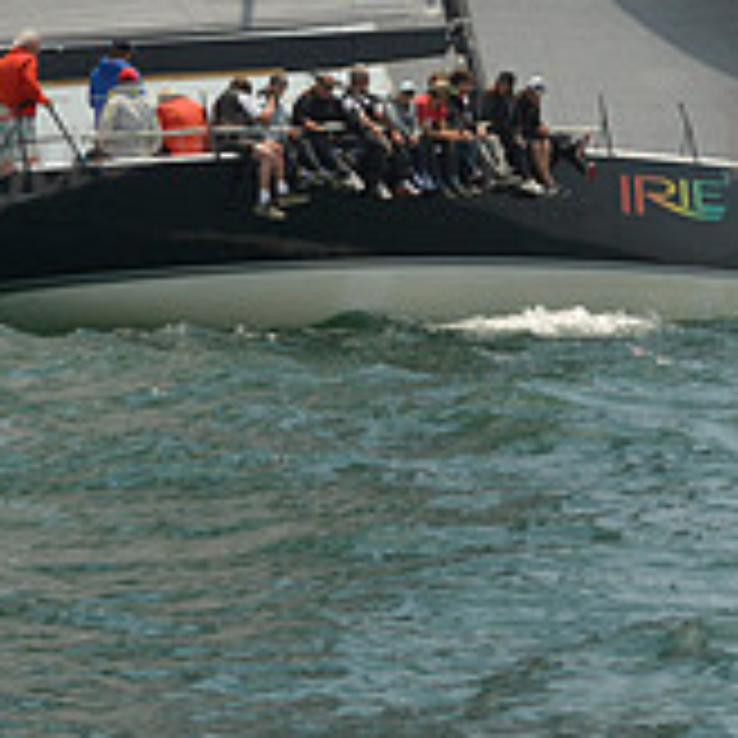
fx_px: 5089
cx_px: 484
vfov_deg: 8.0
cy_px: -562
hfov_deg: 8.3
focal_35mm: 211
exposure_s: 1/1250
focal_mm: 70
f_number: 9
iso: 280
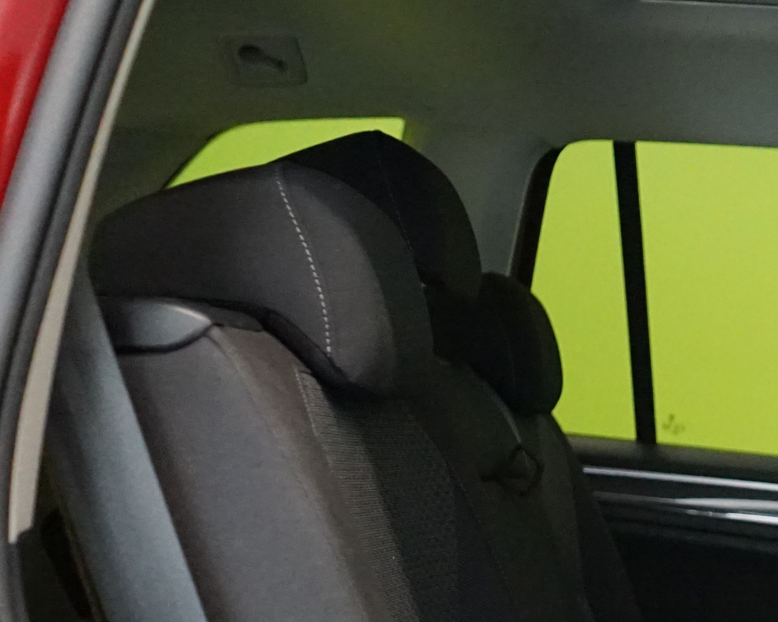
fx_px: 1934
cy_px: 820
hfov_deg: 20.9
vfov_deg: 17.1
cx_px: 976
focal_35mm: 84
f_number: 3.5
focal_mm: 28
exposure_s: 1/100
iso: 6400
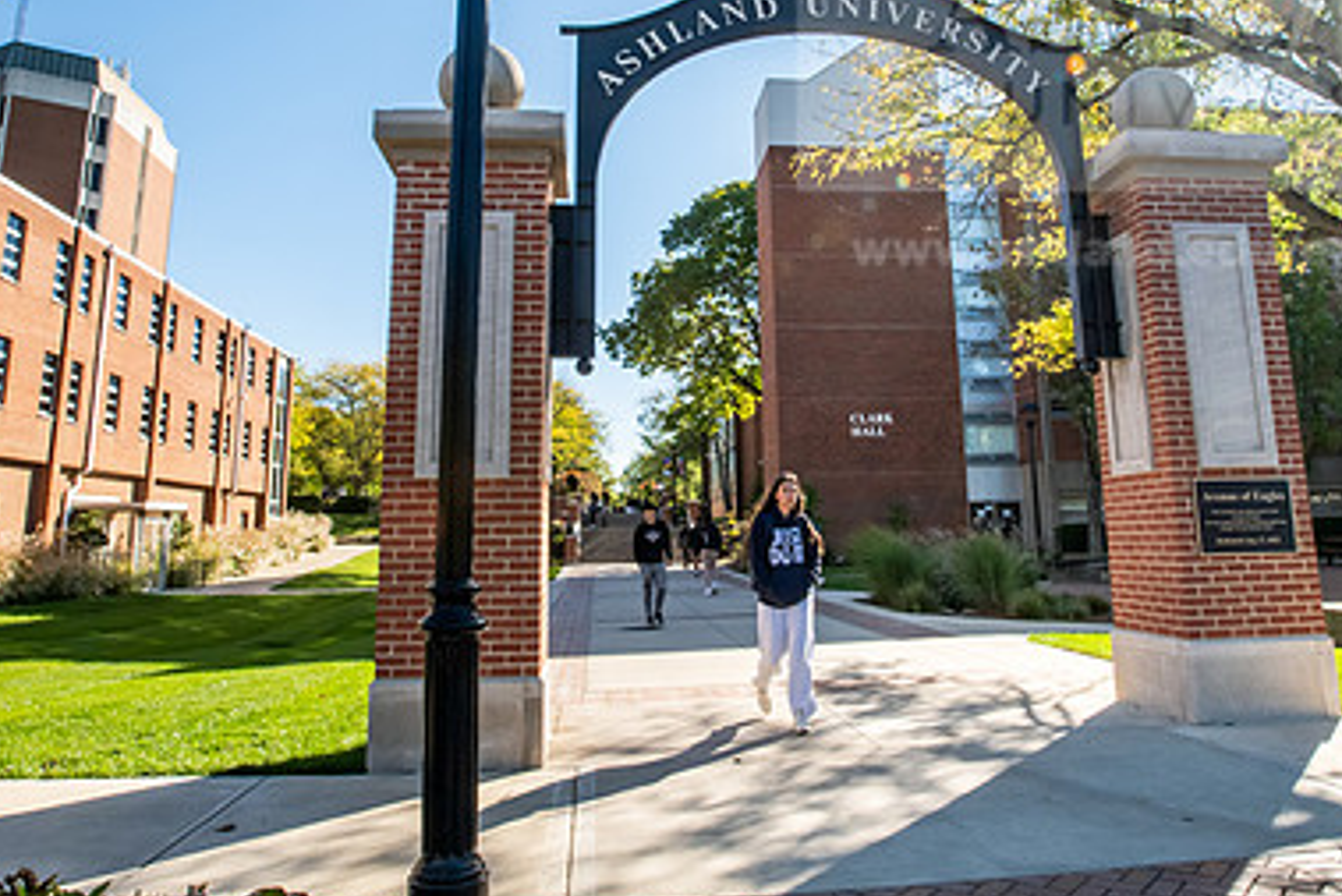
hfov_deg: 69.4
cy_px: 324
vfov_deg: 49.0
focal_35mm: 26
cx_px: 690
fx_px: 970
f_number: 22
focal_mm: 17
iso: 1000
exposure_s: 1/125
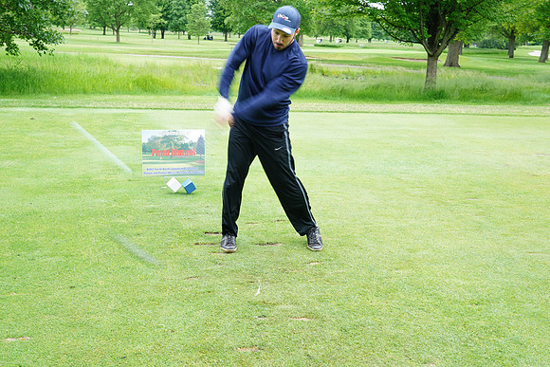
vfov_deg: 31.9
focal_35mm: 42
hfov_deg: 46.4
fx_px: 642
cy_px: 184
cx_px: 275
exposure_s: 1/100
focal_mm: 42
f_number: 7.1
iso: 250
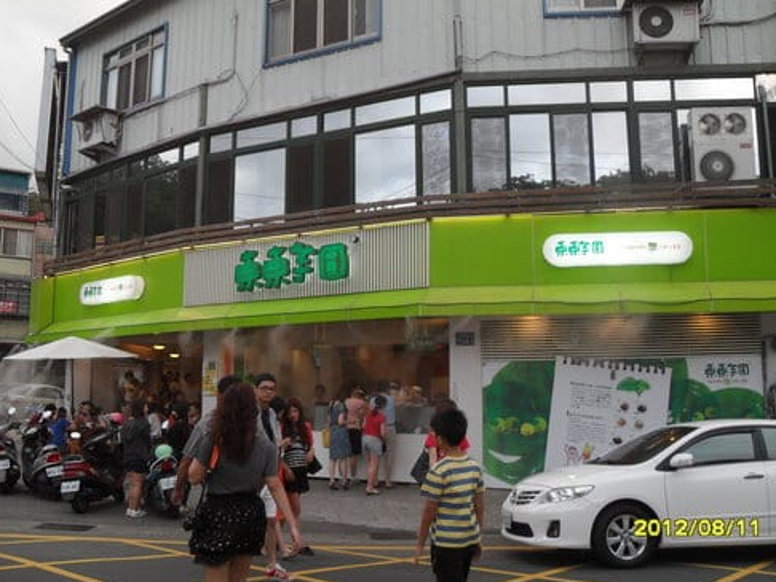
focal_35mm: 36
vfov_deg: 39.7
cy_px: 286
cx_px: 394
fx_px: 807
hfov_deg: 51.3
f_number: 2.8
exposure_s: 1/90
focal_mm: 6.2
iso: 100
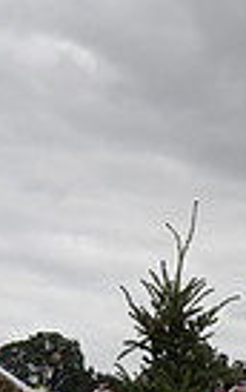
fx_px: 1518
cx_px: 655
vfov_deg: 14.7
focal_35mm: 142
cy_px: 210
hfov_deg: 8.3
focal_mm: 22
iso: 720
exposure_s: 1/4000
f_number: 5.6
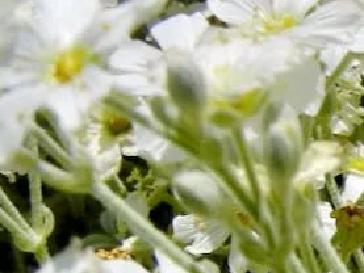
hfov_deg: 17.1
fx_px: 1168
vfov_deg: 13.2
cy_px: 33
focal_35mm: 111
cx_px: 399
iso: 160
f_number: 7
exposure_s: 1/1724
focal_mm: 5.4
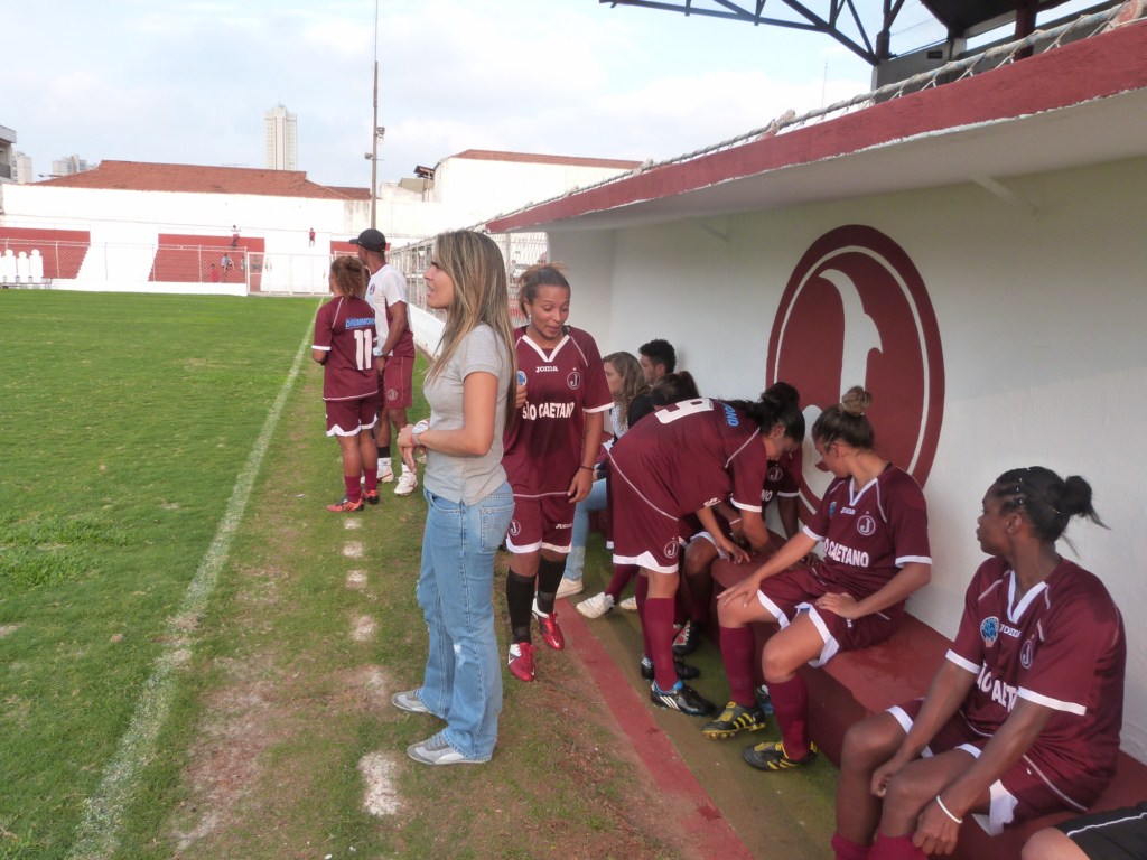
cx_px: 574
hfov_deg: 65.3
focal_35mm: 27
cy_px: 430
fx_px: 895
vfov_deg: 51.4
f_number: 4
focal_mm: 4.7
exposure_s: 1/160
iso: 160
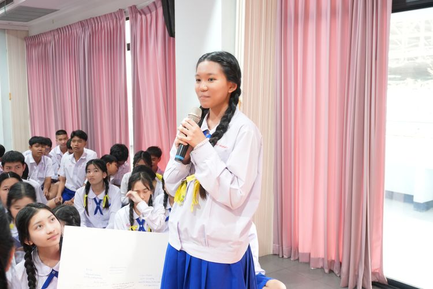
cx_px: 216
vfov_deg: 35.5
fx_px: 451
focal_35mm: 38
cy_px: 144
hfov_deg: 51.3
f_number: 5
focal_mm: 25
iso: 1000
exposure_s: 1/15
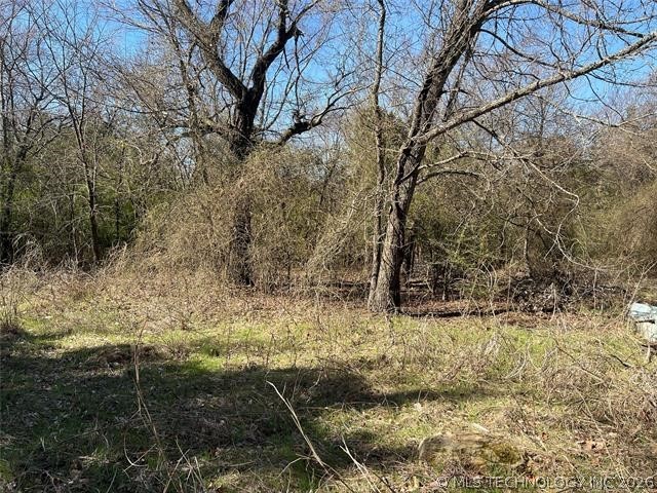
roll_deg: -1.0
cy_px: 246
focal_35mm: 26
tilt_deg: -4.5
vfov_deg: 53.1
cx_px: 328
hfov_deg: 67.3
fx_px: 493
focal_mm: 5.7
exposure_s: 1/1724
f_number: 1.5
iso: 50
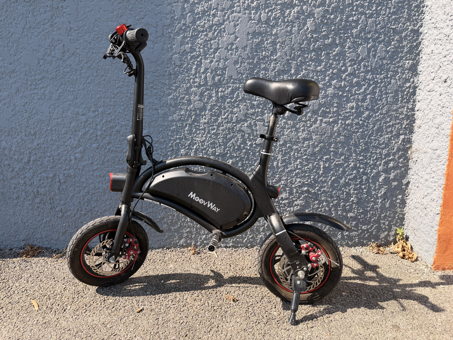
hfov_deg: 71.6
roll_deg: +2.9
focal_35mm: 24
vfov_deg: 56.8
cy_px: 170
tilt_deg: -12.5
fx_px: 314
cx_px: 226
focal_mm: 6.76
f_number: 1.78
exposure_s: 1/2110
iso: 80
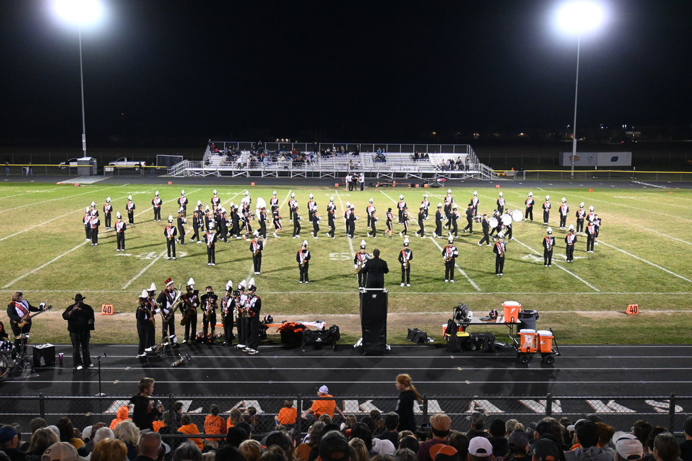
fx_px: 706
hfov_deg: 52.2
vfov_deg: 36.2
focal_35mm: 37
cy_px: 230
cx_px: 346
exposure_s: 1/60
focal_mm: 24.5
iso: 3200
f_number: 4.2
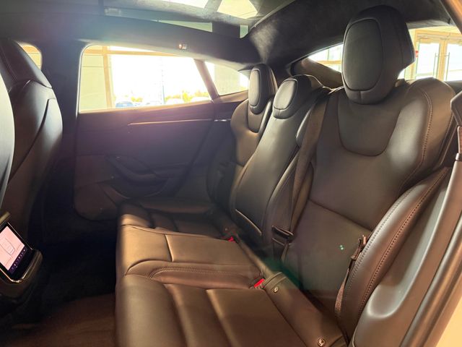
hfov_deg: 71.6
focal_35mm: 24
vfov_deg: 56.8
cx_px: 231
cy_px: 174
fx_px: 320
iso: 500
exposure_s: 1/60
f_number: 1.78
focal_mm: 6.76
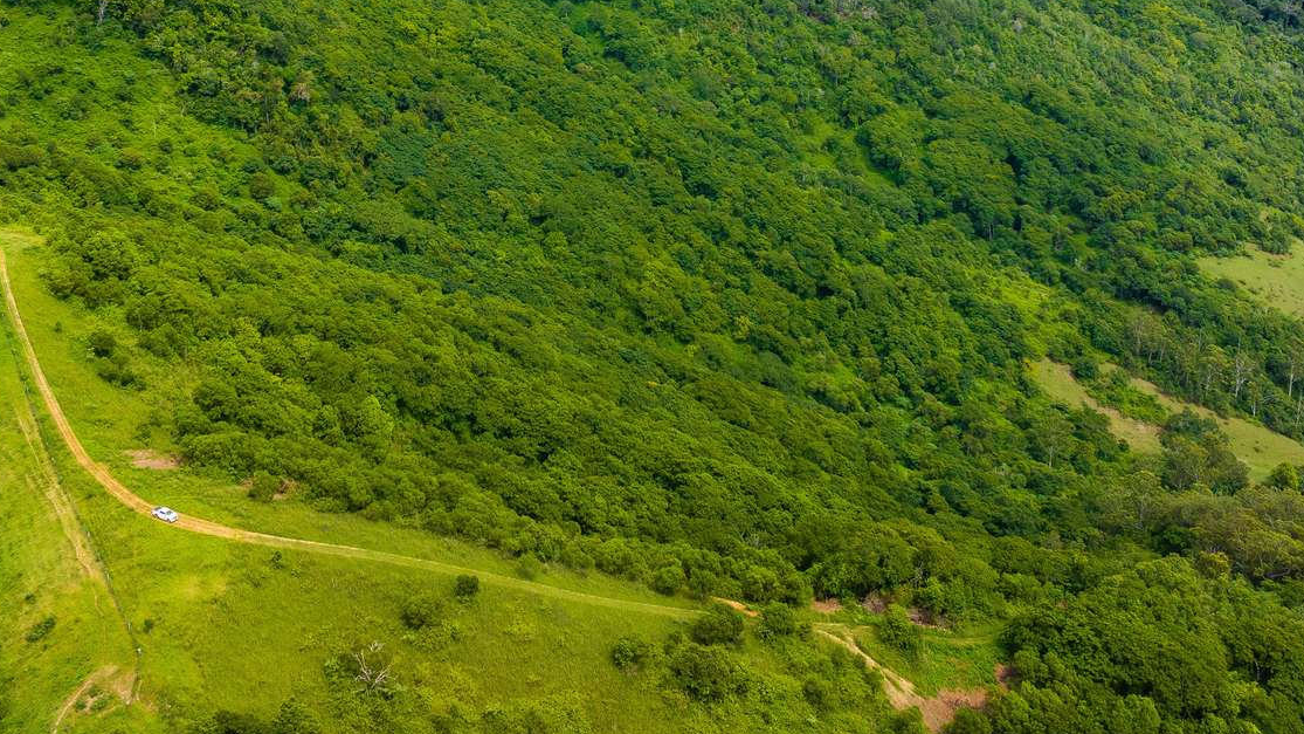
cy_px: 43
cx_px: 544
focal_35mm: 45
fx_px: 1556
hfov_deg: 45.3
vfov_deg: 25.5
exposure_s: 1/320
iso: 100
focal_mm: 12.29
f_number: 6.3
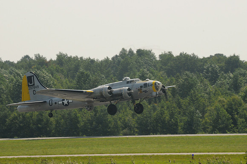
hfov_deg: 6.0
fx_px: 2364
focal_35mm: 345
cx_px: 124
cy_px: 82
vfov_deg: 4.0
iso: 500
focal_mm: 230
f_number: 22
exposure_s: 1/320
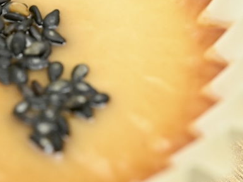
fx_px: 1052
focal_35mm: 150
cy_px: 12
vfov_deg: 9.8
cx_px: -30
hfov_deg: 12.9
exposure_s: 1/250
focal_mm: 60
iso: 6400
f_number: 9
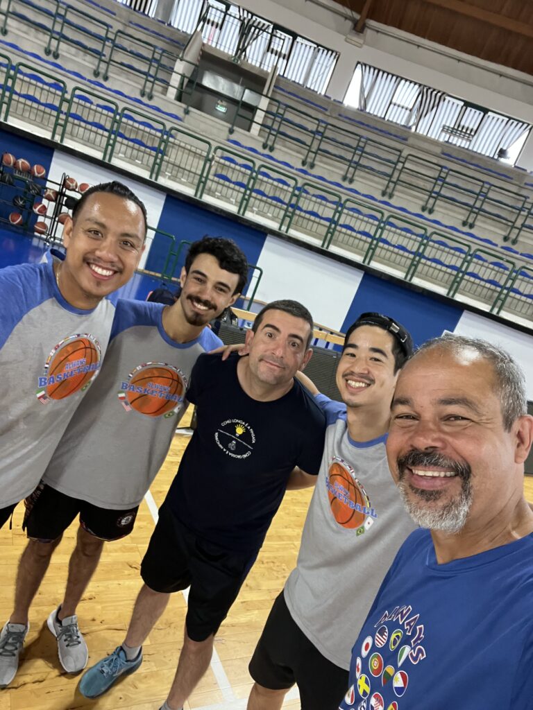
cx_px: 266
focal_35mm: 23
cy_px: 355
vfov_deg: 73.9
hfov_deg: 58.9
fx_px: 472
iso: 320
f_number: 2.2
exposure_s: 1/50
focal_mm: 2.71
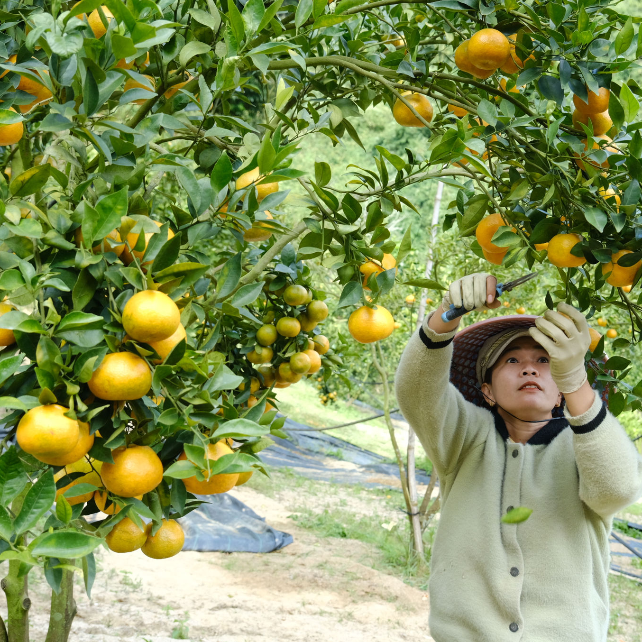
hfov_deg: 37.4
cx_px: 394
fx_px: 944
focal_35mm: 45
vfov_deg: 37.6
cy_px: 323
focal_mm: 23.5
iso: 500
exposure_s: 1/320
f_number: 4.5
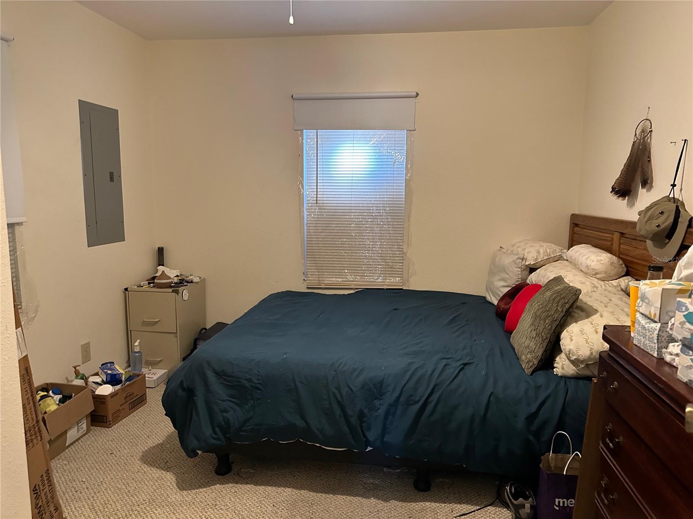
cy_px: 260
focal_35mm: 24
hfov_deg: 71.6
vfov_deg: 56.8
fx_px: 480
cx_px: 346
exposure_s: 1/60
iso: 640
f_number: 1.78
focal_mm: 6.86
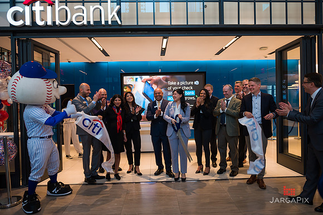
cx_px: 162
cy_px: 108
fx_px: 215
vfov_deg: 53.1
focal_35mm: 24
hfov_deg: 73.8
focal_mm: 24
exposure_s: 1/200
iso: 800
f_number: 4
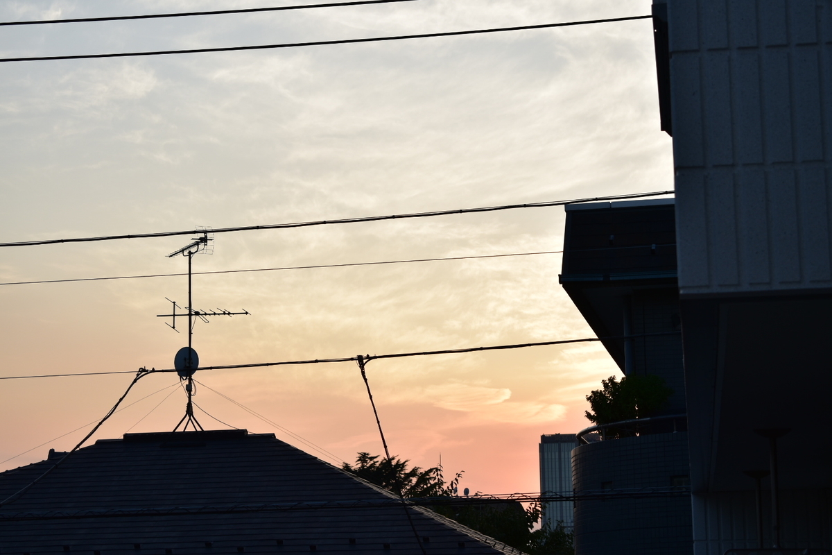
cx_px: 416
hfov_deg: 24.6
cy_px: 278
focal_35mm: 82
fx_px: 1907
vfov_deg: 16.6
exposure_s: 1/250
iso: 125
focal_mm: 55
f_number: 5.6
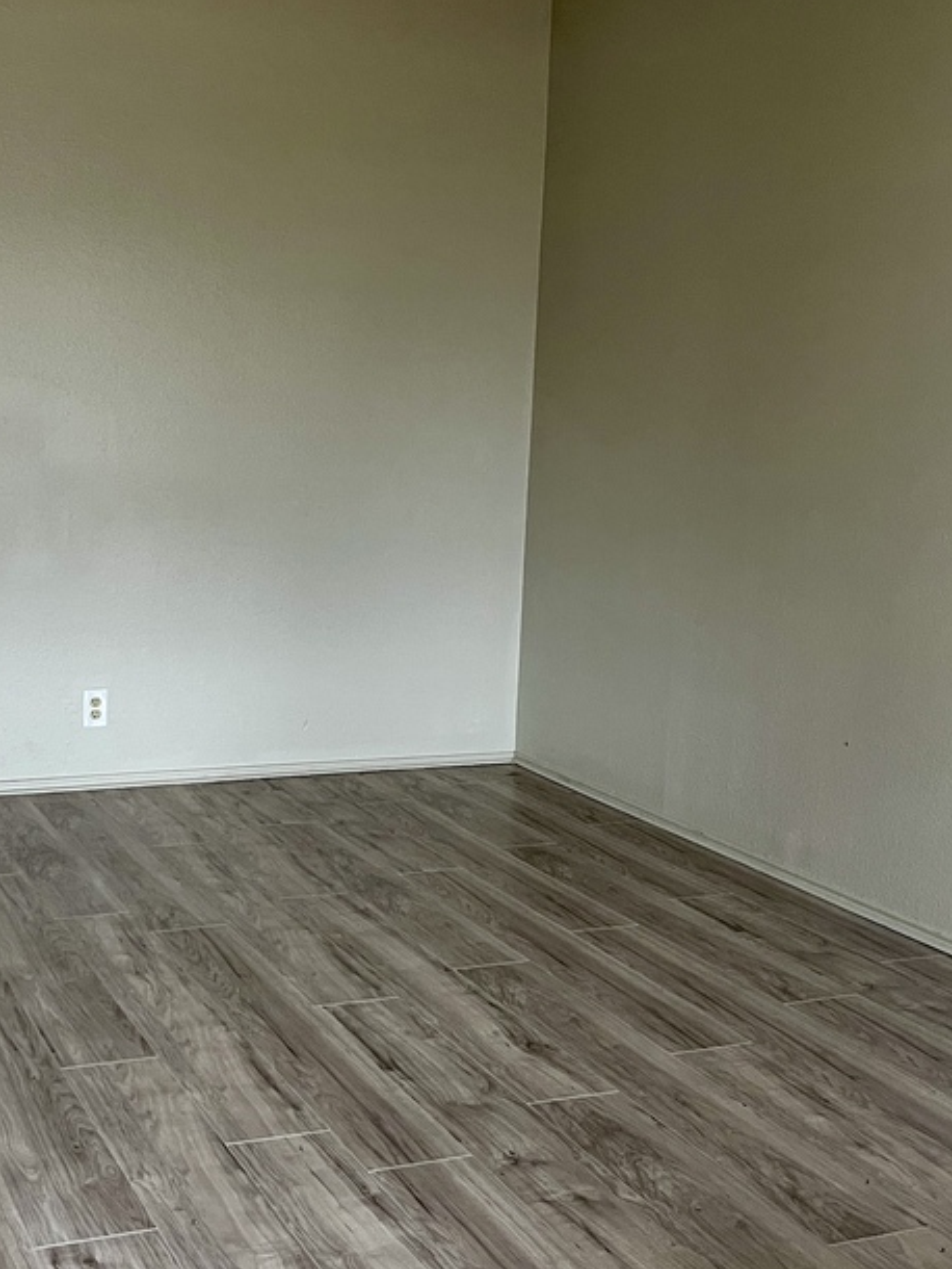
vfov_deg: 41.2
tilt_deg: -8.1
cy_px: 566
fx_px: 1686
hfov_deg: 31.2
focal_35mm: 46
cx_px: 283
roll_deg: -0.8
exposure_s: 1/60
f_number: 1.6
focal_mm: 5.1
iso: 160
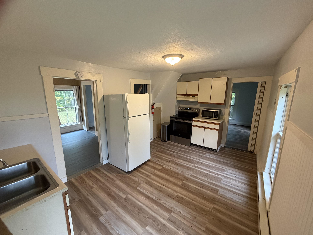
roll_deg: -1.0
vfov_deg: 85.7
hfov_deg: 102.1
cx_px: 156
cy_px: 118
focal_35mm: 14
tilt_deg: -10.6
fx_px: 127
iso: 500
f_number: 2.2
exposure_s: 1/60
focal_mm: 2.22
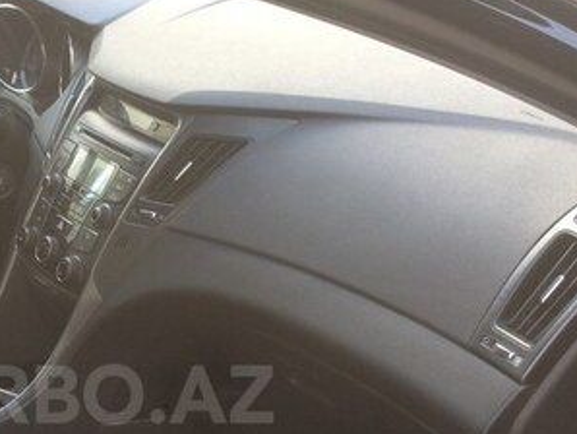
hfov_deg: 25.9
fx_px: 1218
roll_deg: +0.8
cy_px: 394
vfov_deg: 19.8
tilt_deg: -29.4
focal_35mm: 73
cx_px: 76
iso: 50
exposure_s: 1/60
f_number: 2.4
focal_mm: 4.12
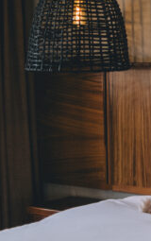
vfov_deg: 14.6
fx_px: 939
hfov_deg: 8.9
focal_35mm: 143
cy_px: 80
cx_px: 241
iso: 640
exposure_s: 1/750
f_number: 2
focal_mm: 23
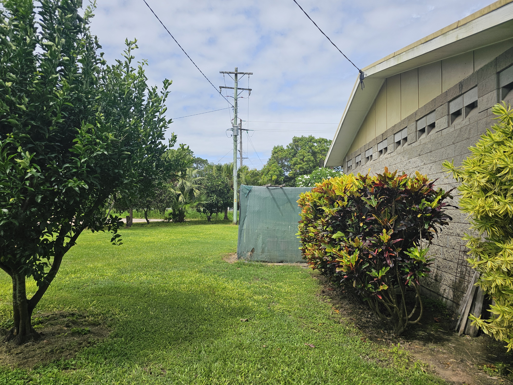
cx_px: 256
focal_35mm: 23
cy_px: 192
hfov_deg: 73.9
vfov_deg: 58.9
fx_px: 341
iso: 20
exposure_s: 1/2000
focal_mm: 6.3
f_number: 1.7
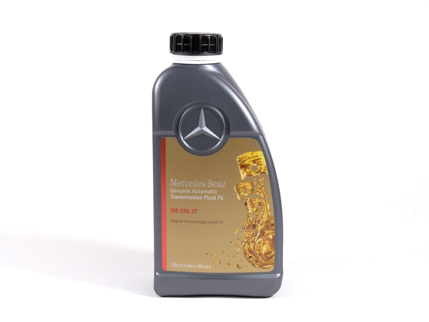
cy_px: 161
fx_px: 719
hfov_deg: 33.2
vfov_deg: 25.2
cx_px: 214
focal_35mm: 58
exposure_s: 1/125
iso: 100
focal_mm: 10.5
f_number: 4
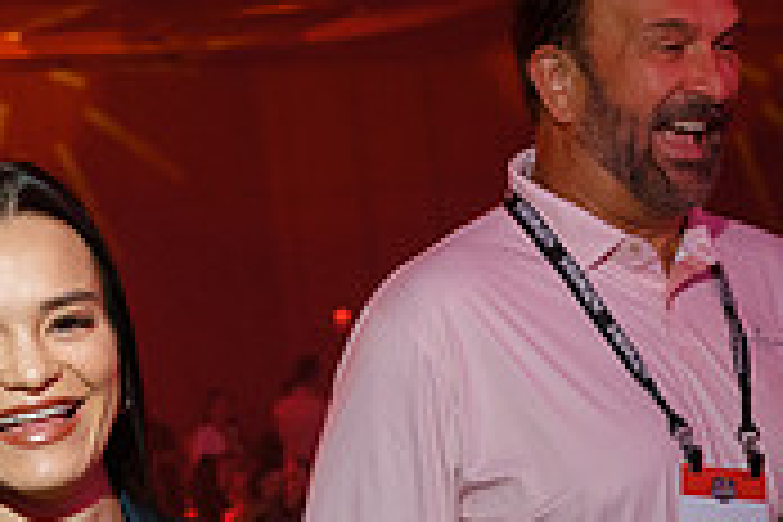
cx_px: 0
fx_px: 2545
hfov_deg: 17.1
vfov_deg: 11.3
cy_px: 745
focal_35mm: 117
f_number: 4
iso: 1250
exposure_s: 1/160
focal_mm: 35
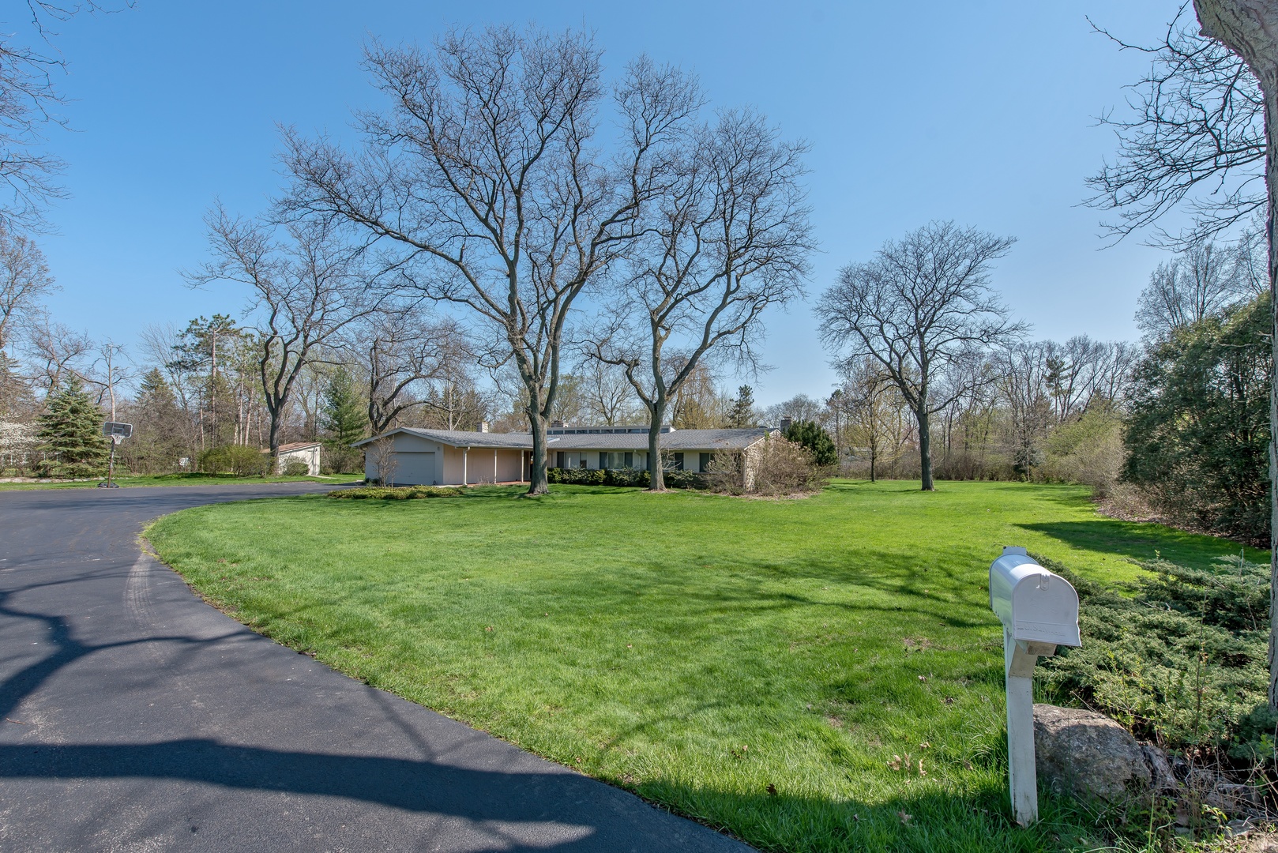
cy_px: 426
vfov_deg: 81.3
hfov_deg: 104.2
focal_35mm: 14
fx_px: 497
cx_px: 639
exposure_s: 1/250
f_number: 8
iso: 100
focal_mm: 14
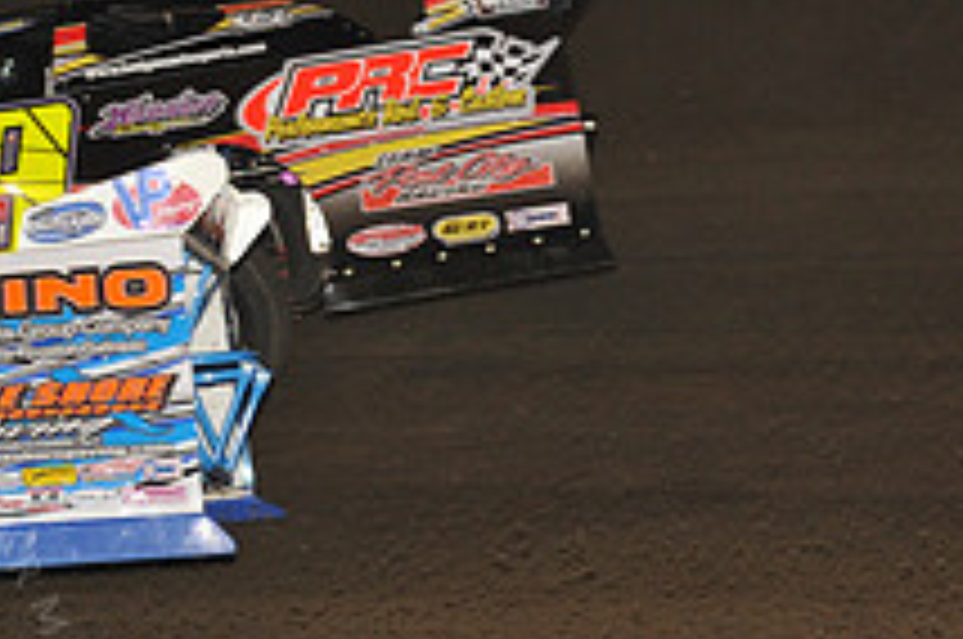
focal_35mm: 271
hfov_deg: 7.5
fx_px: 7238
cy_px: 292
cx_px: -194
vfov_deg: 5.1
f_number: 7.1
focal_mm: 100
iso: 1000
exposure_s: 1/320
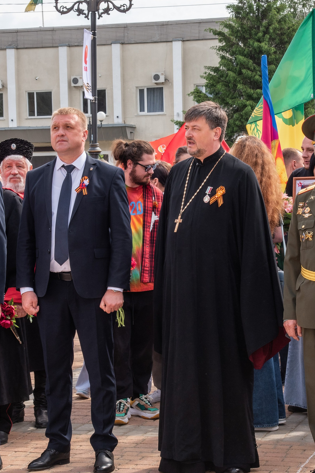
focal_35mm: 106
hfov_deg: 12.9
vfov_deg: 19.3
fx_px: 1392
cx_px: 158
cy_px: 247
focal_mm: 58
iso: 320
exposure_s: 1/160
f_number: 13
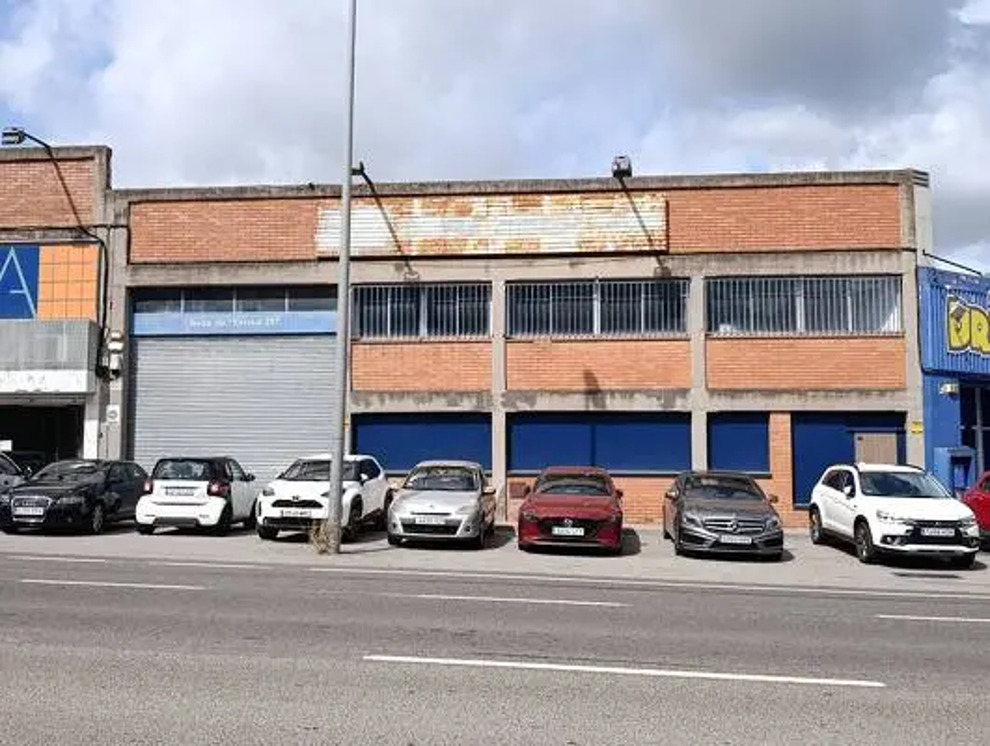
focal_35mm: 34
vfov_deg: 41.9
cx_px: 495
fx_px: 974
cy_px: 373
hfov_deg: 53.9
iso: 50
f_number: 1.7
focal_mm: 6.11
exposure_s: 1/568
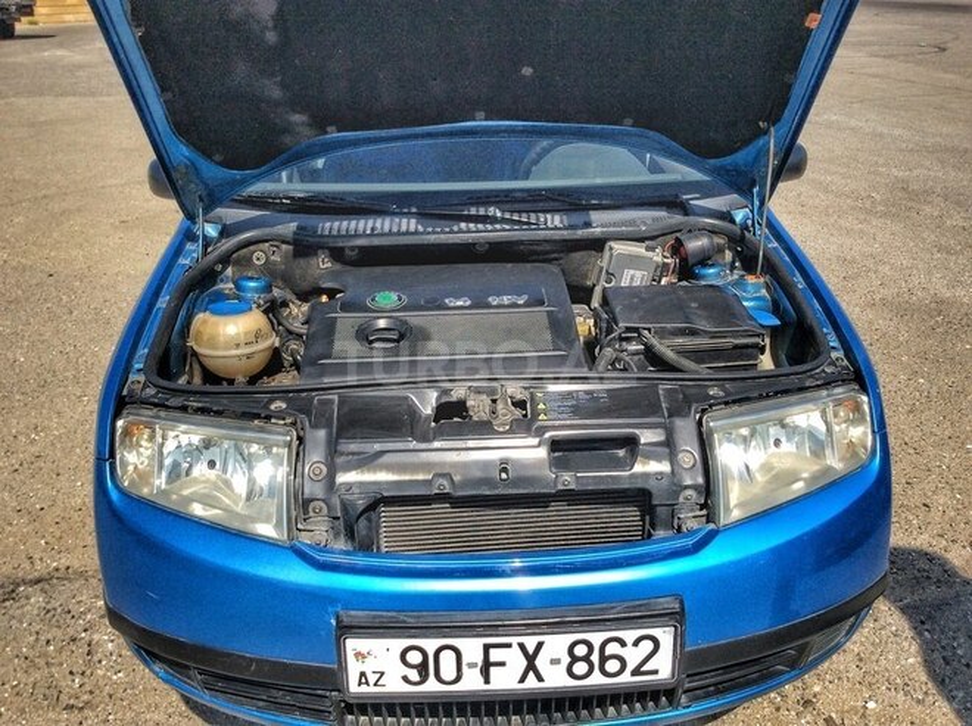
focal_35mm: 32
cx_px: 486
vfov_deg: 44.1
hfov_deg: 56.9
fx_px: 897
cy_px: 363
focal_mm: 3.3
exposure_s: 1/1733
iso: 32
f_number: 2.4
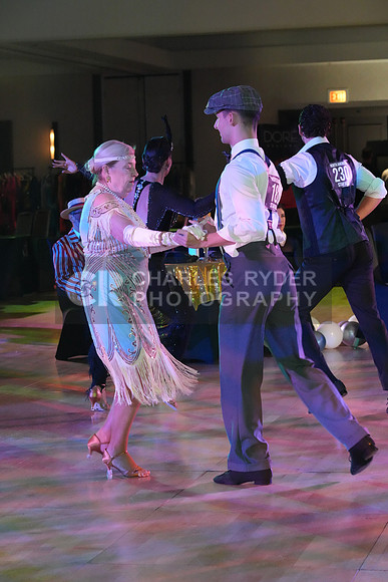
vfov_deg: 19.5
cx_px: 194
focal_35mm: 105
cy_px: 291
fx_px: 1696
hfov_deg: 13.0
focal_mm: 105
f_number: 6.3
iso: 10000
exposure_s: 1/250
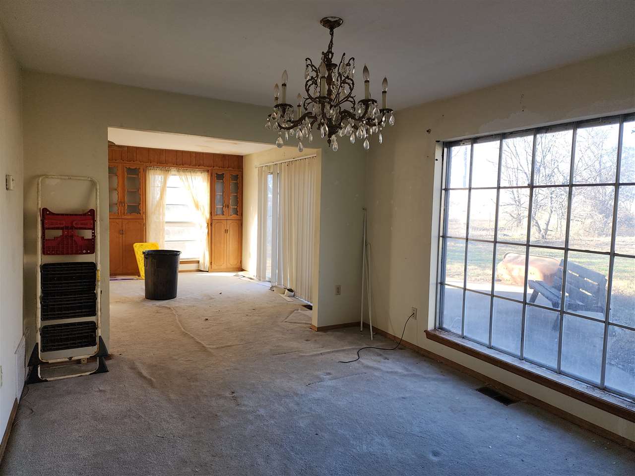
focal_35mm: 23
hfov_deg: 73.9
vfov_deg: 58.9
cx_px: 318
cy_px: 238
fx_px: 422
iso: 16
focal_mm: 6.4
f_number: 1.8
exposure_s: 1/60
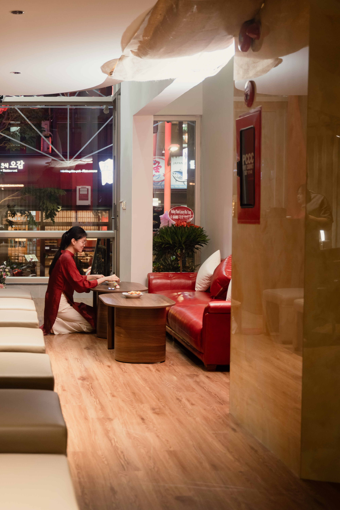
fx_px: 737
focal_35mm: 52
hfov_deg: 24.8
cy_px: 255
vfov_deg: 38.2
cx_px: 4
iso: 640
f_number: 2.8
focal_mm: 34.7
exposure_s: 1/50
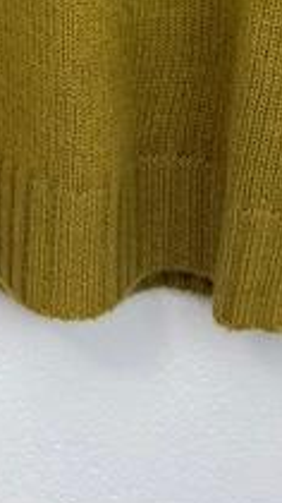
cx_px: 57
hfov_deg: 9.2
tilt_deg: -6.1
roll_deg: +0.1
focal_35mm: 132
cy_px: -401
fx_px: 1756
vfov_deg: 14.3
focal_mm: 5.96
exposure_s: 1/100
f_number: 1.6
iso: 40
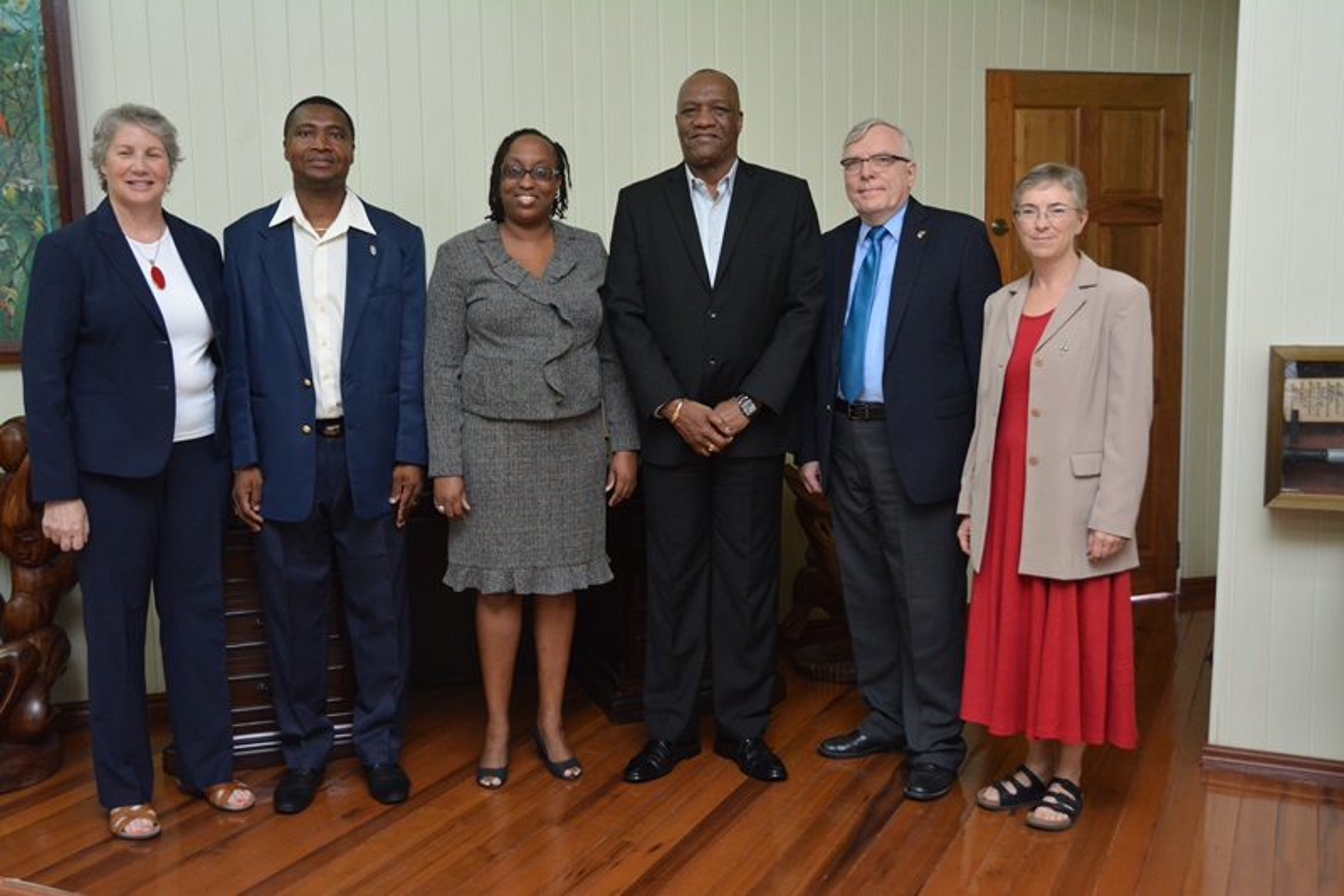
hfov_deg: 53.1
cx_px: 672
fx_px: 1344
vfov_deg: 36.9
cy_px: 448
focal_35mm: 36
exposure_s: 1/100
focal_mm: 24
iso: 1600
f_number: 4.5
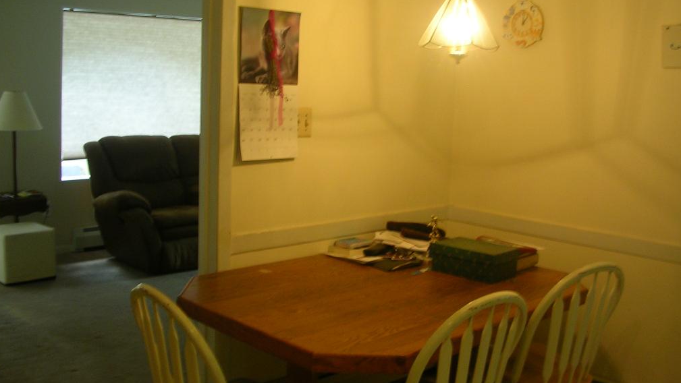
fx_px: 759
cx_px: 339
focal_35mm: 42
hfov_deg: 48.3
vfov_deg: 28.4
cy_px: 180
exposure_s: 1/10.9
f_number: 2.8
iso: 50
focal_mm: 5.8
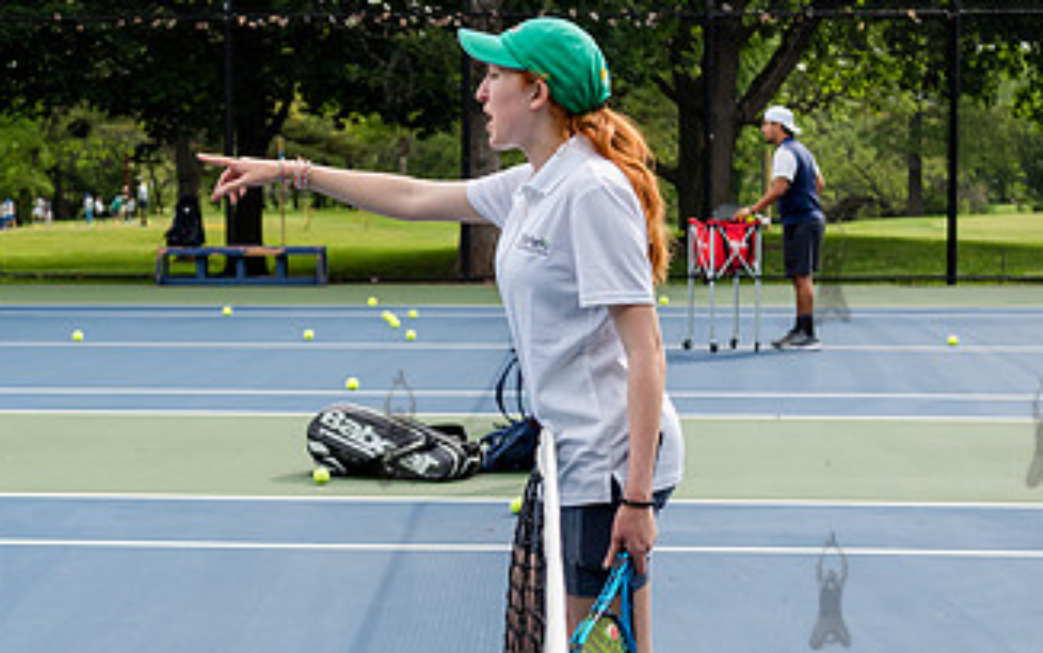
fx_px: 2673
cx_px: 299
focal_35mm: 94
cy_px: 314
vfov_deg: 13.9
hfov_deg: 21.9
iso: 200
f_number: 4
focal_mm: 42
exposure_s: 1/800
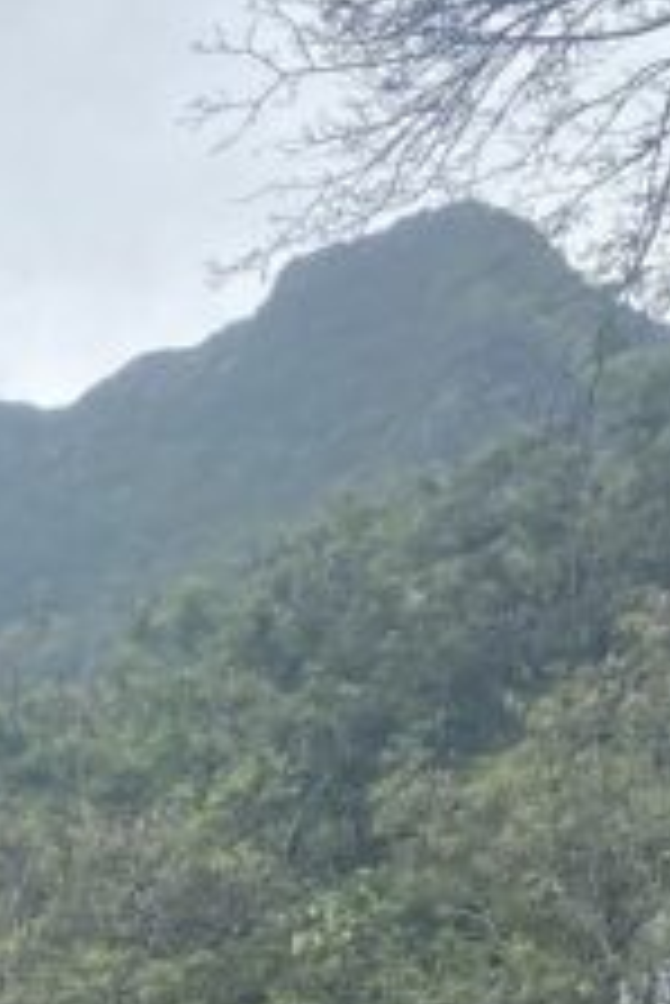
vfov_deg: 14.9
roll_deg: -2.1
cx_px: -769
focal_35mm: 124
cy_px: 1639
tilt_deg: +17.0
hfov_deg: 10.1
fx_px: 3456
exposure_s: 1/2222
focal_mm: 4.25
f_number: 1.8
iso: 32
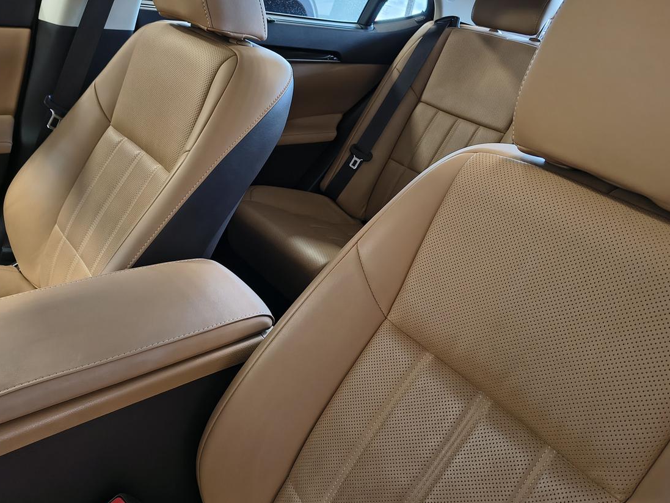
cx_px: 333
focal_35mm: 28
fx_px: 542
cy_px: 224
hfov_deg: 63.4
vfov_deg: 49.7
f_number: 1.8
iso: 631
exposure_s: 1/60
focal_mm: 5.56
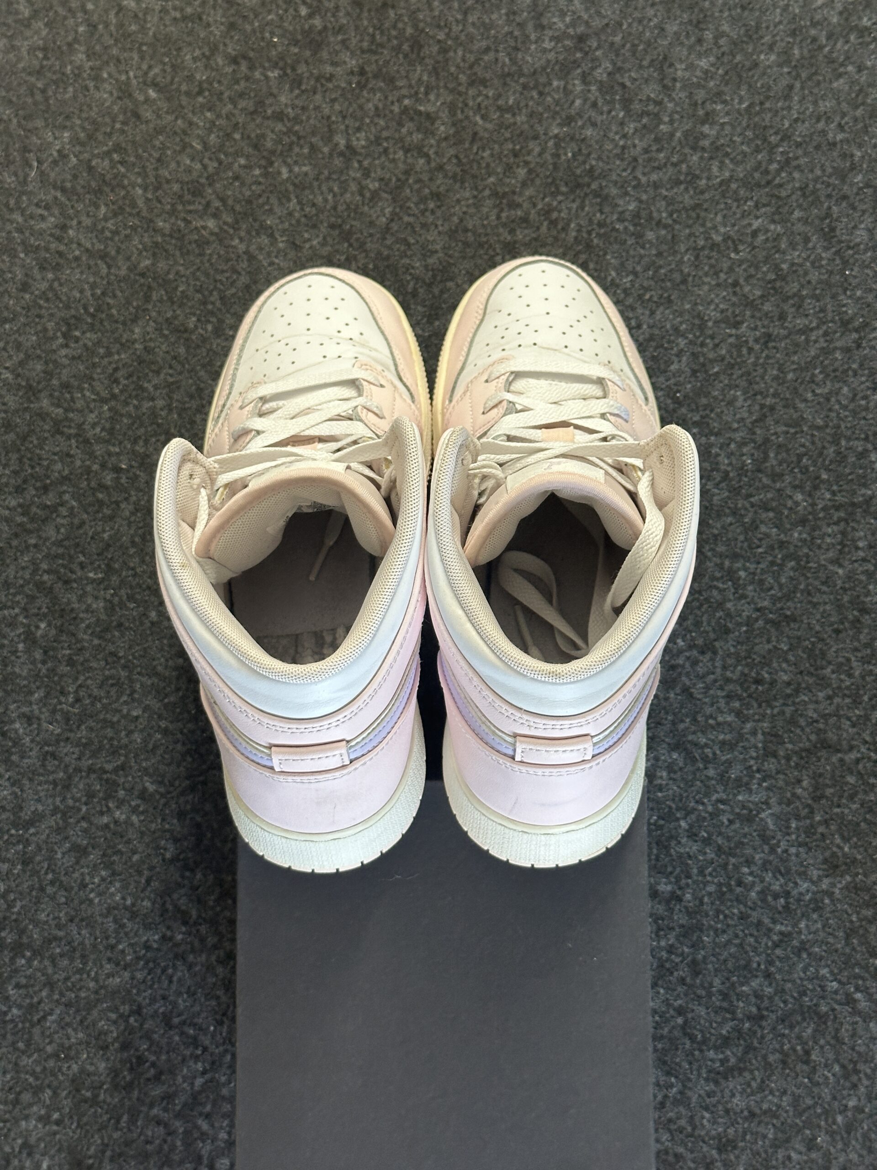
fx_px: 1621
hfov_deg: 30.3
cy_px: 585
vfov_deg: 39.7
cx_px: 438
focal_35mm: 48
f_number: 1.78
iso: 200
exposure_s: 1/50
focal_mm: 6.86
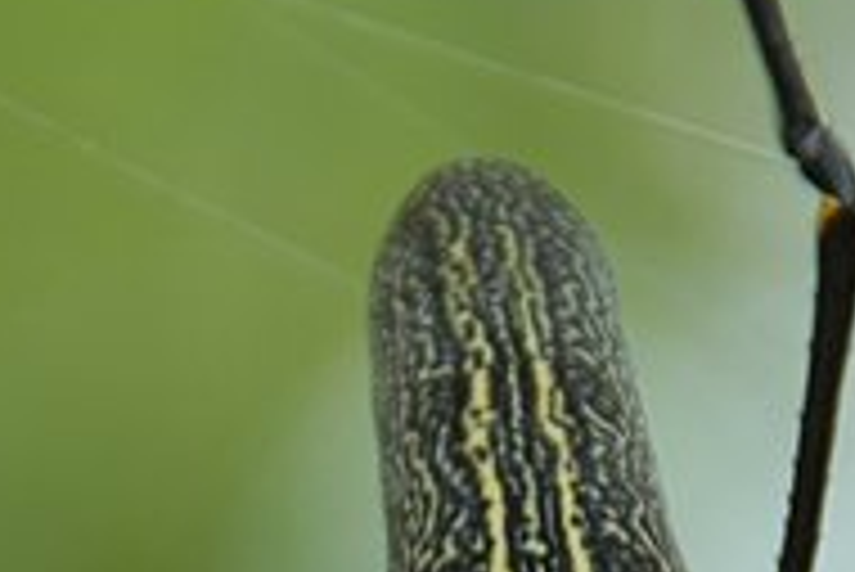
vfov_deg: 1.1
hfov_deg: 1.6
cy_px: 1067
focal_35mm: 1266
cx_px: 693
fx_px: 30090
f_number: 5.6
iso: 100
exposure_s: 1/30
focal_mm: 200
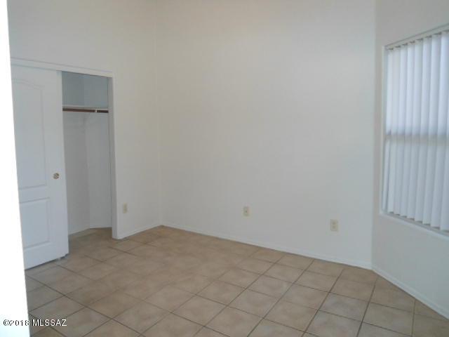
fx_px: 337
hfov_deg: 67.3
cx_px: 224
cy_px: 168
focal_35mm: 26
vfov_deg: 53.1
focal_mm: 4.7
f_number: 2.8
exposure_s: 1/30
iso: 200
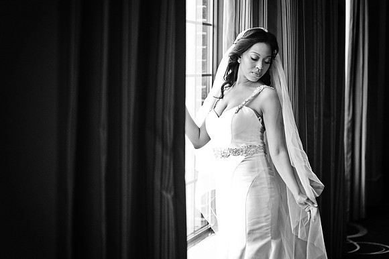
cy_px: 130
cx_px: 194
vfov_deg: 16.1
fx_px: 918
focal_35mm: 85
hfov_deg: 23.9
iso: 3200
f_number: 2.8
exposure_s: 1/1250
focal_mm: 85
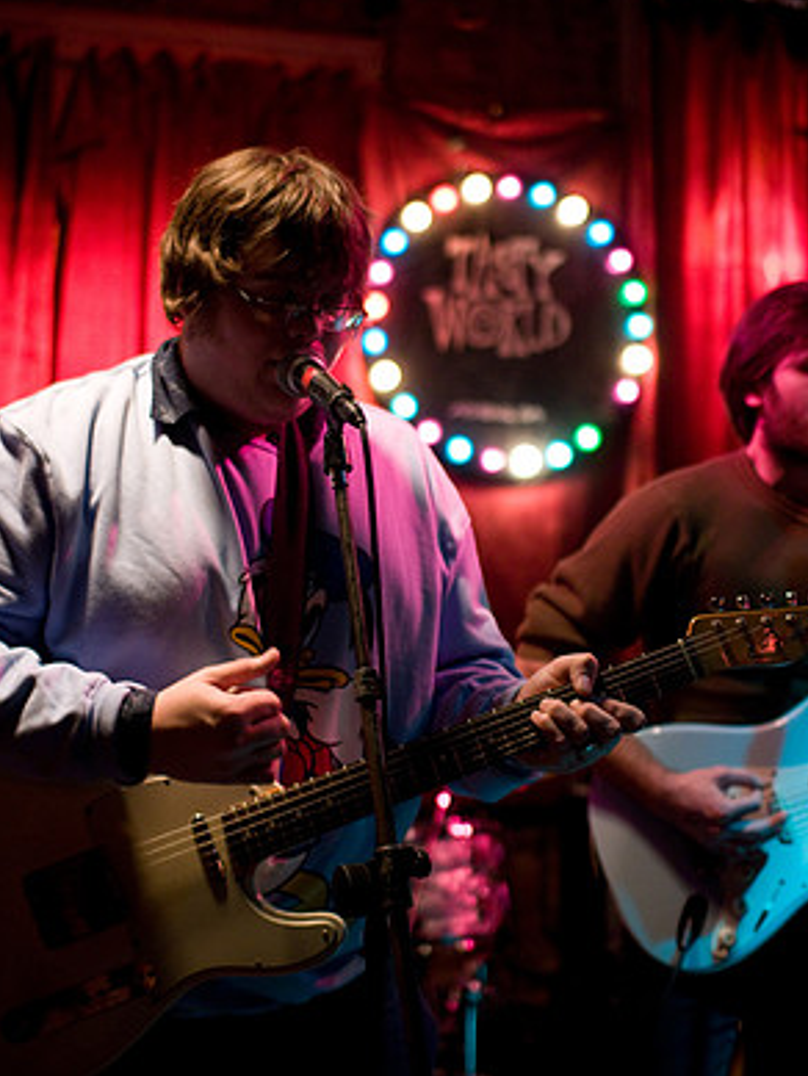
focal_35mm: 50
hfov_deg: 29.1
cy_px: 514
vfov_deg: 38.2
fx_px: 1555
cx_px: 403
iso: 1000
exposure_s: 1/60
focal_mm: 30
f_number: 1.4
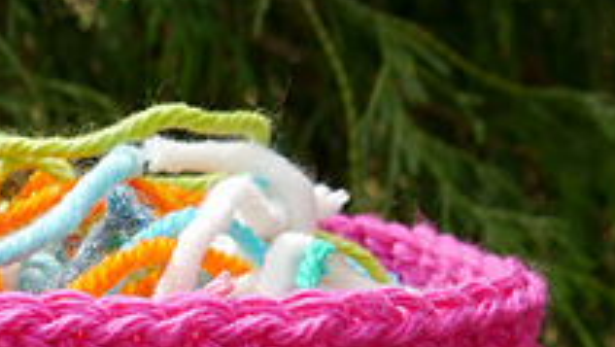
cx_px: 44
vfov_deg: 11.8
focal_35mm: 99
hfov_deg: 21.0
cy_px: 499
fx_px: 1615
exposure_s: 1/250
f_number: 6.3
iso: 200
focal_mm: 15
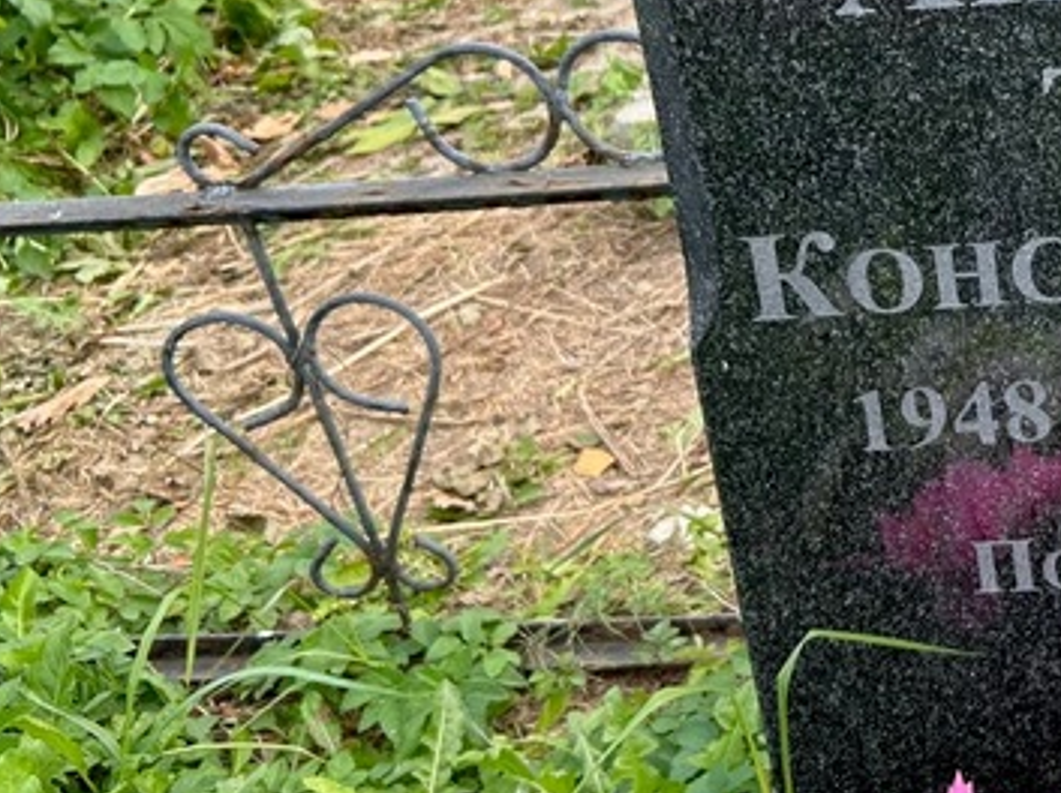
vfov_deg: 24.1
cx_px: 1106
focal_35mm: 59
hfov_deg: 30.0
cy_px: 87
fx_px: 1807
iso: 50
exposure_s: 1/611
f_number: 1.5
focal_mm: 5.7
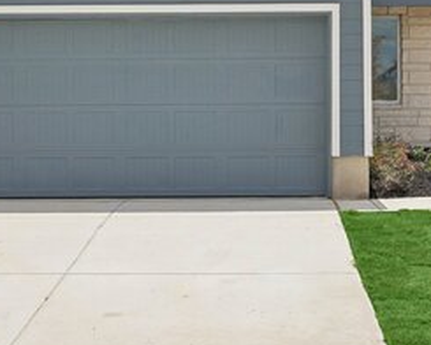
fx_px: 1097
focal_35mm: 86
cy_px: 11
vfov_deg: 17.5
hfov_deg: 22.2
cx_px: 204
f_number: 8
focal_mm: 35
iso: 100
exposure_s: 1/500
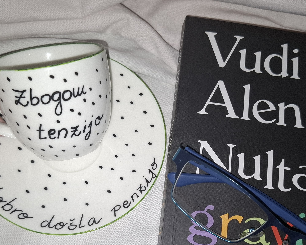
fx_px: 417
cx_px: 161
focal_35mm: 46
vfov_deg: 32.3
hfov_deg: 40.3
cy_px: 175
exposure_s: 1/100
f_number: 1.8
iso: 80
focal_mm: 5.54
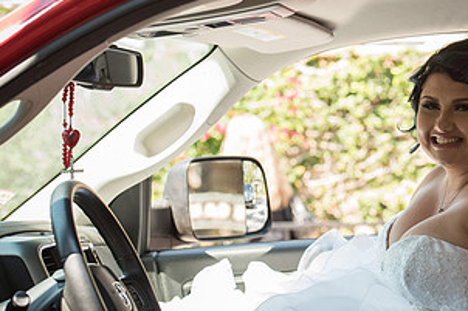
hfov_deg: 11.8
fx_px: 2248
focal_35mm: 173
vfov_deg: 7.9
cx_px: 437
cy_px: 140
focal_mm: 90
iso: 640
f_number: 4.5
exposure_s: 1/320
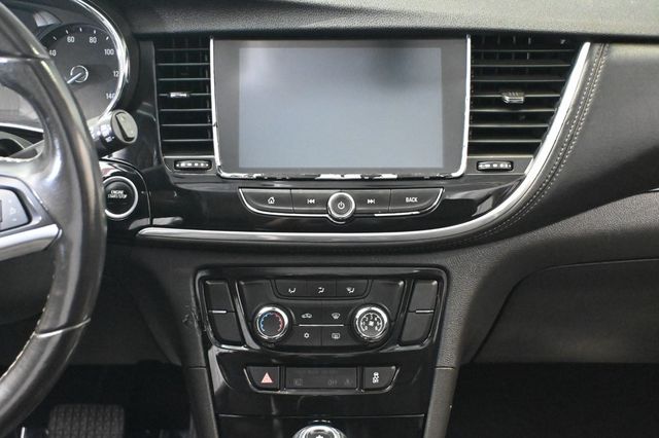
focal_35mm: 50
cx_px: 330
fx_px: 906
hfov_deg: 40.0
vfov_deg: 27.2
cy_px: 219
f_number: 5
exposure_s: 1/20
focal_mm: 33
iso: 12800
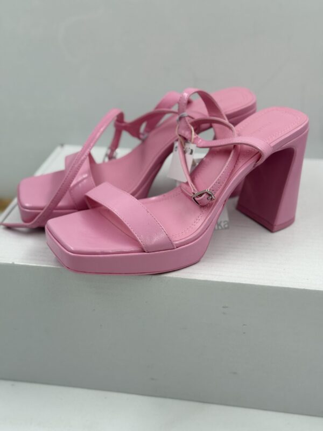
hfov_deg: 30.3
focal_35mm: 48
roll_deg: +0.3
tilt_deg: -28.2
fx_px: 597
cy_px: 216
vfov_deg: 39.7
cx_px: 162
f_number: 1.78
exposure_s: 1/928
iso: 80
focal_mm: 6.76
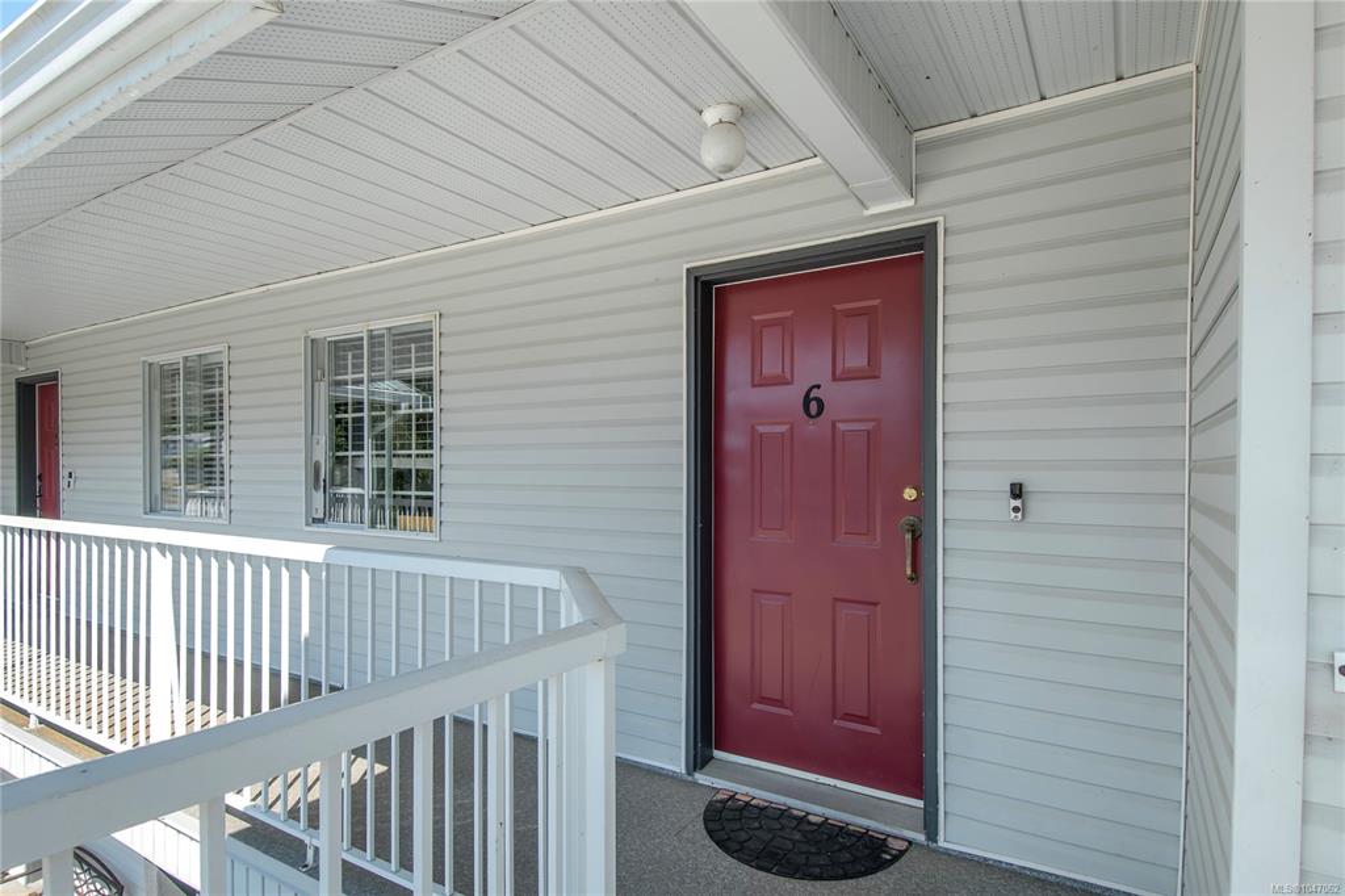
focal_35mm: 18
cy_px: 448
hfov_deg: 90.0
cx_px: 672
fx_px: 672
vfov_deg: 67.3
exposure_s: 1/80
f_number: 8
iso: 64
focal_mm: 12
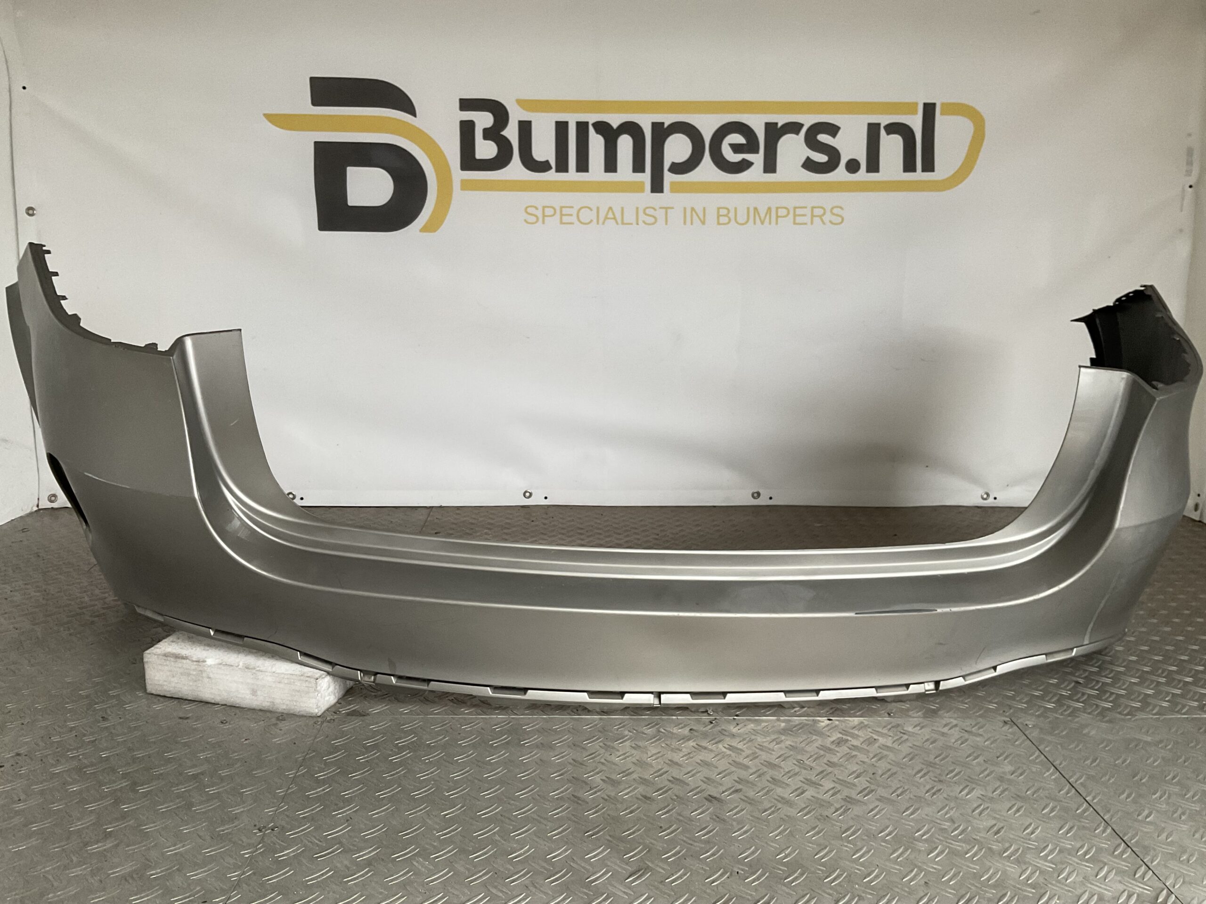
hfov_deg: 61.7
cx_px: 603
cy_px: 452
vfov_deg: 48.2
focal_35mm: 29
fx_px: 1010
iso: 100
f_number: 1.8
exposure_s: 1/60
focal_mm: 3
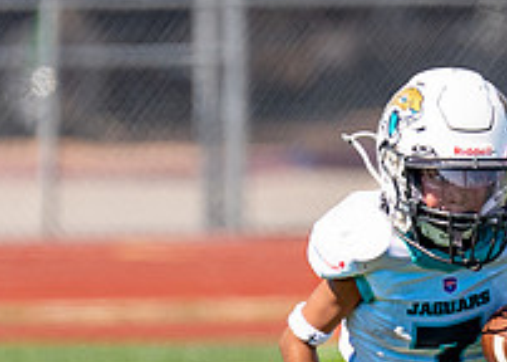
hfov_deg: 1.5
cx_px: 478
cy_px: 355
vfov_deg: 1.1
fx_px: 19023
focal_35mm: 1322
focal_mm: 200
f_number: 2.8
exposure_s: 1/2000
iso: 100
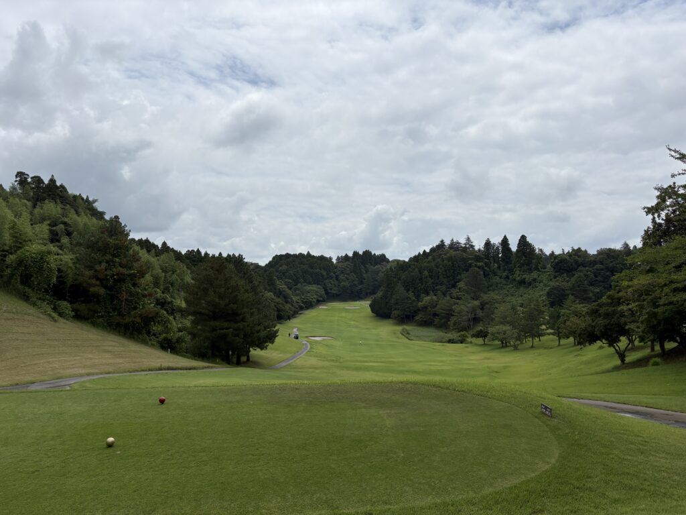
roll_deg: +0.4
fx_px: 515
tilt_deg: +2.5
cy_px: 258
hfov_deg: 67.3
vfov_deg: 53.1
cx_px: 343
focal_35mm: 26
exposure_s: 1/10101
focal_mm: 5.96
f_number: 1.6
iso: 50
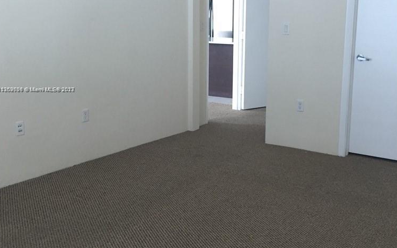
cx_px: 196
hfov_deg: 47.2
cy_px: 90
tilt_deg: -9.3
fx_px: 454
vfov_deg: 30.4
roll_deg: +0.0
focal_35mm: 42
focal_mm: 4.15
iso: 125
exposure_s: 1/30
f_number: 2.2
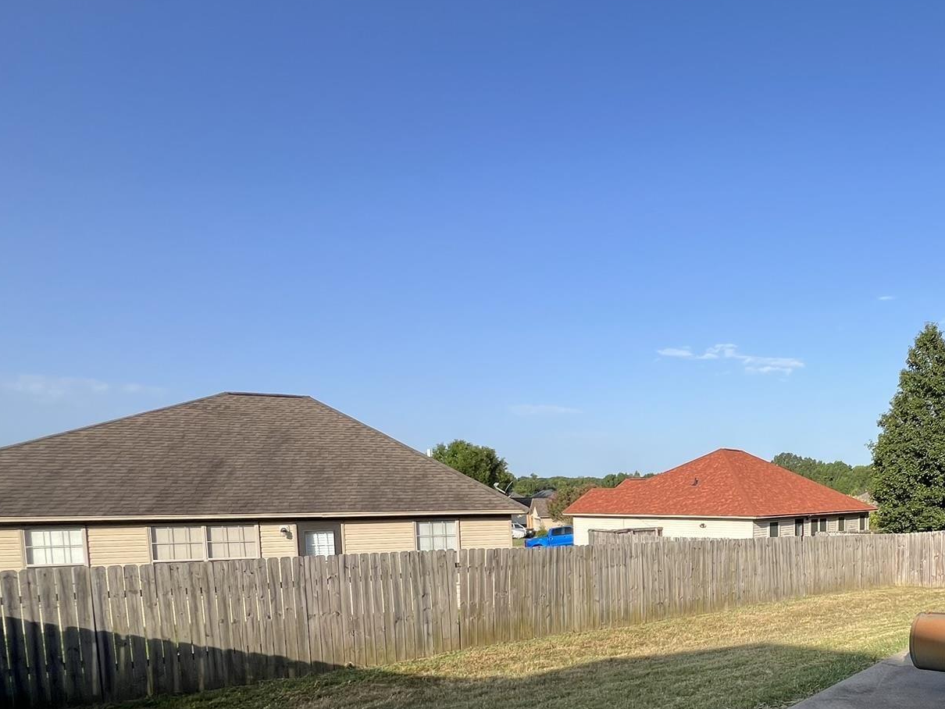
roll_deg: +1.1
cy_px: 550
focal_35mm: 22
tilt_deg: -5.3
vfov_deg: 57.3
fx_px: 601
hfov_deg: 70.1
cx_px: 733
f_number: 1.8
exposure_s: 1/1119
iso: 32
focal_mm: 1.57
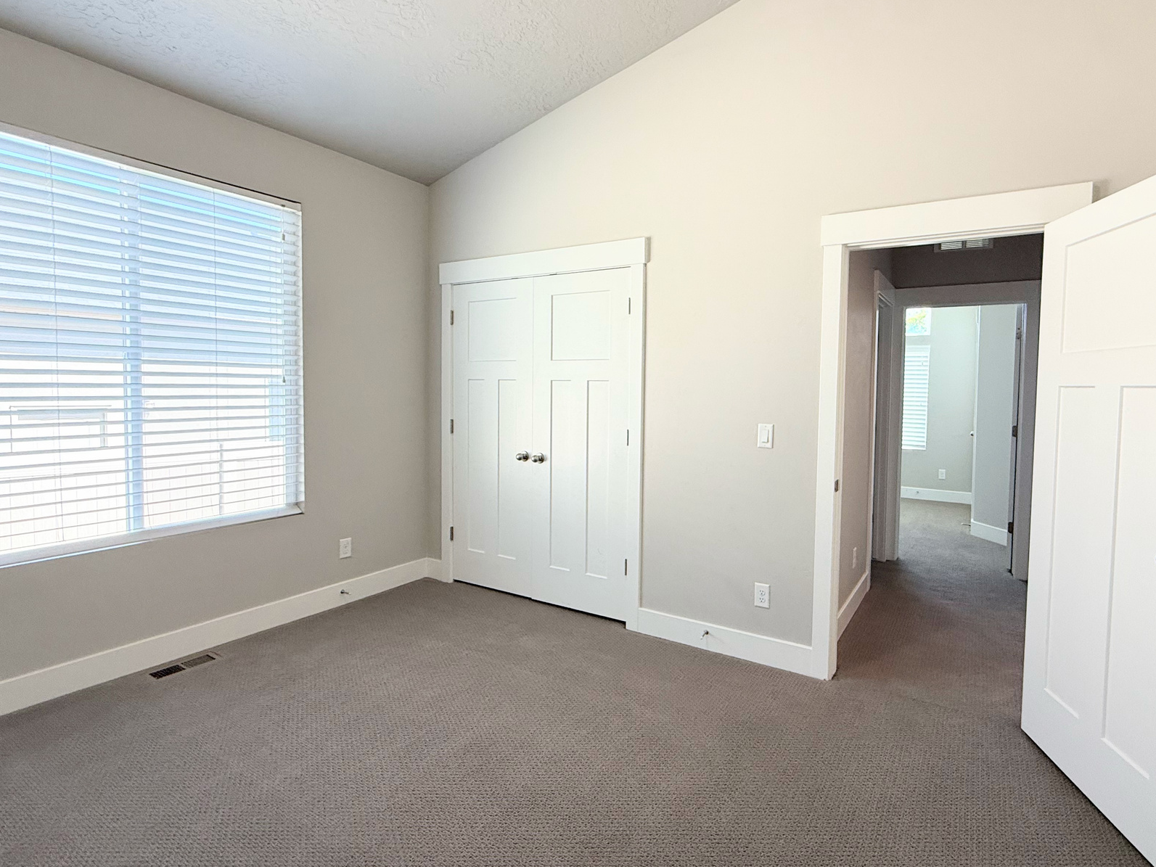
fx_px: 601
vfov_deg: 71.5
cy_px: 410
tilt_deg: -0.3
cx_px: 647
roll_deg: -2.2
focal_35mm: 18
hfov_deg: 87.4
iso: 125
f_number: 2.2
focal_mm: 2.22
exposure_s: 1/99
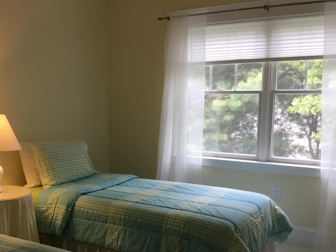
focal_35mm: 45
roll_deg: +1.0
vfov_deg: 32.0
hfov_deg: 41.2
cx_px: 96
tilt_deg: -11.0
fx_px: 437
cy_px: 166
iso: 25
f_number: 2.4
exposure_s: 1/30
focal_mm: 3.3
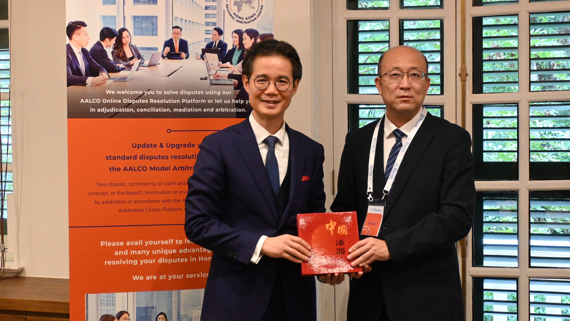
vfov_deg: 21.1
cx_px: 306
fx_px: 860
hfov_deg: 36.6
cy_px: 146
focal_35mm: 57
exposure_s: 1/100
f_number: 4.8
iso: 3200
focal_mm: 30.5
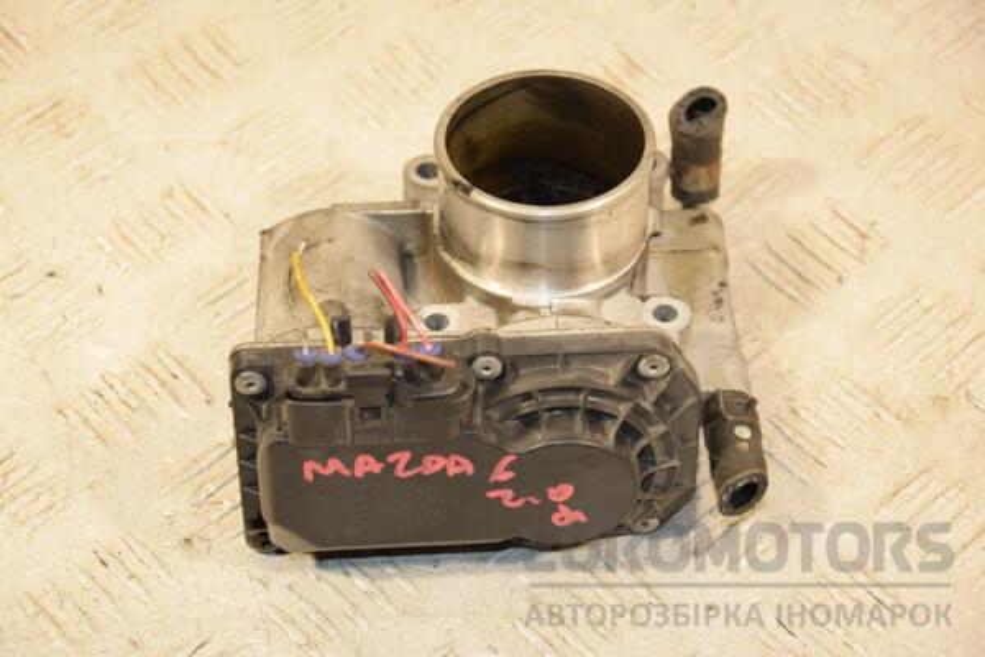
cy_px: 328
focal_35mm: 99
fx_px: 2709
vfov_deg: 13.8
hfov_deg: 20.6
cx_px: 492
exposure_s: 1/125
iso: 800
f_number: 5.3
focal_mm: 66
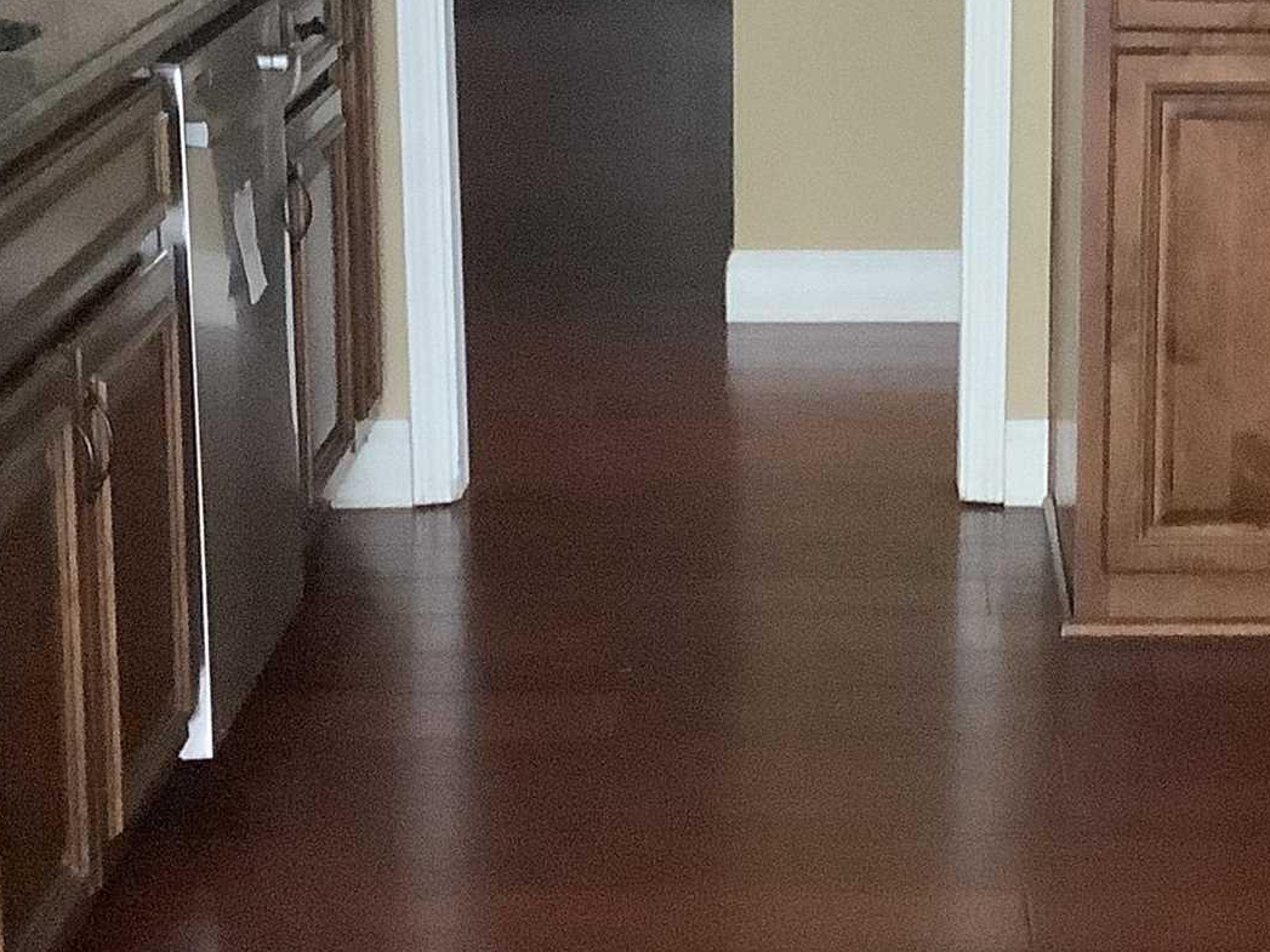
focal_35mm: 91
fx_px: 3338
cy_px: 303
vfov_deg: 16.2
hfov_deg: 21.2
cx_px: 1092
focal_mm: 3.3
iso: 640
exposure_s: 1/20
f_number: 2.4
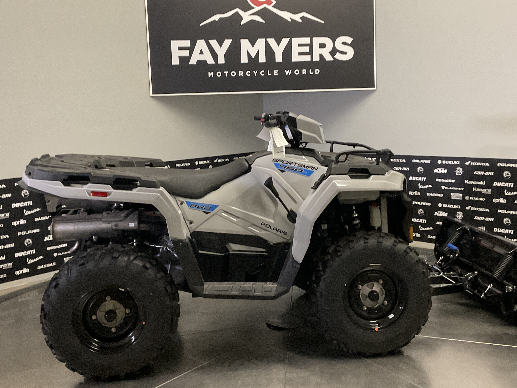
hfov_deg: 45.7
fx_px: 612
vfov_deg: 35.0
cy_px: 154
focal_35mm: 41
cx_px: 275
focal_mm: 3
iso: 200
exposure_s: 1/60
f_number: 1.8
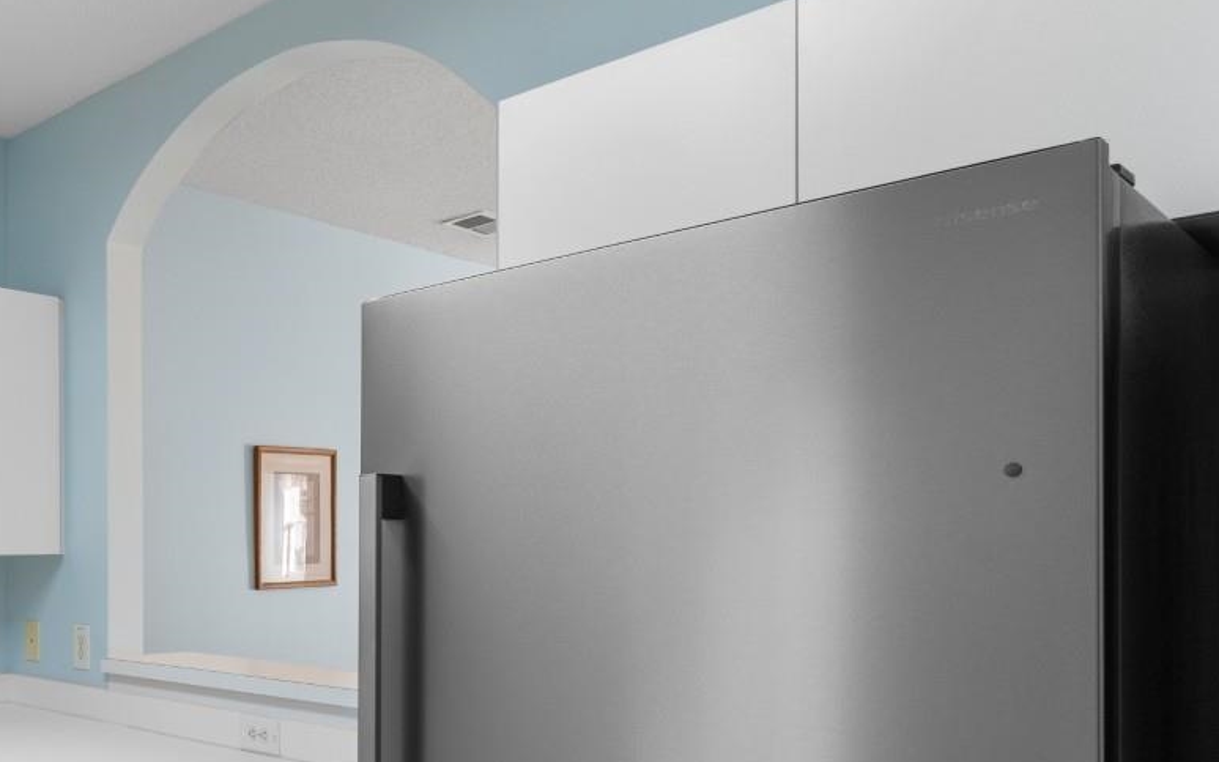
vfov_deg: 38.7
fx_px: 1063
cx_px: 131
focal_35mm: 32
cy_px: 540
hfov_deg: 52.7
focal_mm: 10
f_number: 4.5
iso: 100
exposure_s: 1/15
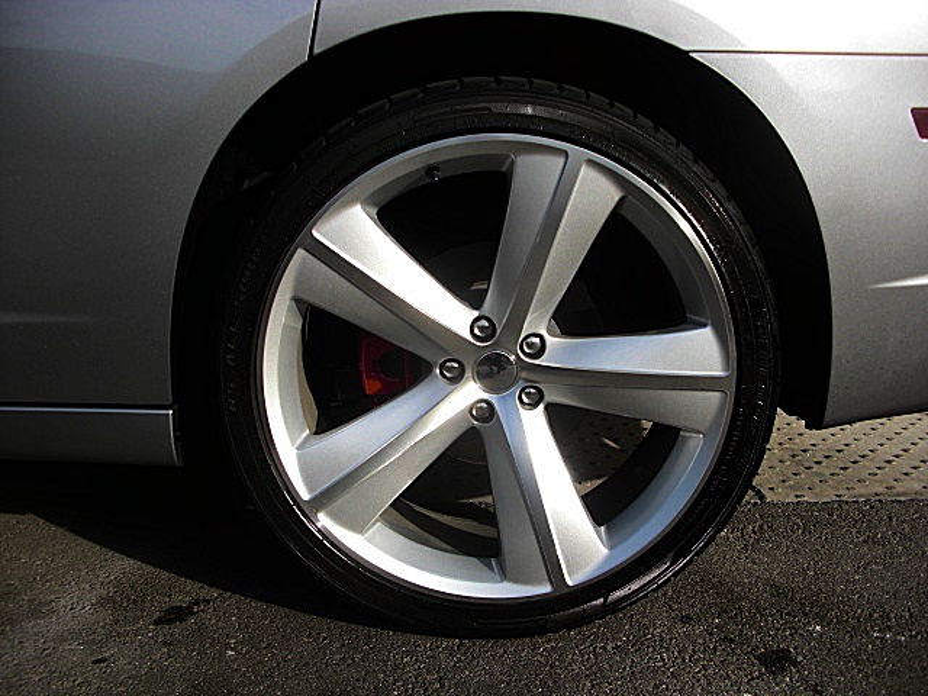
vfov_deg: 39.7
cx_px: 464
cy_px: 348
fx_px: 965
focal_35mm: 36
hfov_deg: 51.4
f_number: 2.8
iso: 50
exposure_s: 1/800
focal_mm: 6.3
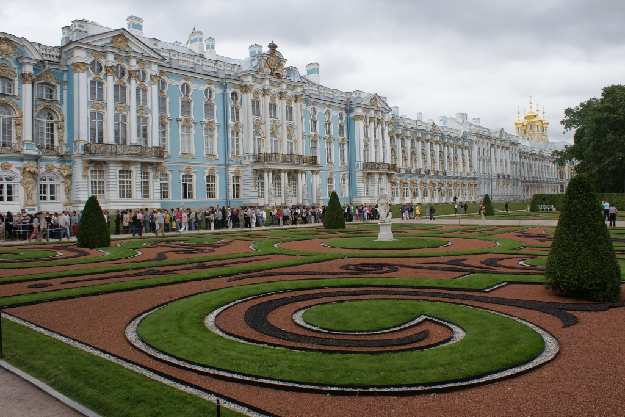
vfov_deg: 47.9
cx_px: 312
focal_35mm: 27
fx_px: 469
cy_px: 208
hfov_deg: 67.4
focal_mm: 18
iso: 100
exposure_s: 1/80
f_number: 10
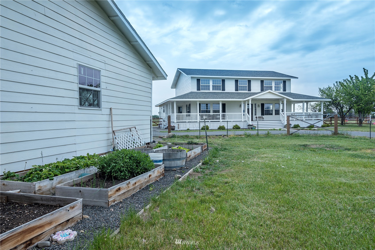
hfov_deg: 73.7
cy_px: 125
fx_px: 250
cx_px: 188
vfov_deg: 53.2
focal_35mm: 24
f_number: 14
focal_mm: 24
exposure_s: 1/200
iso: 200
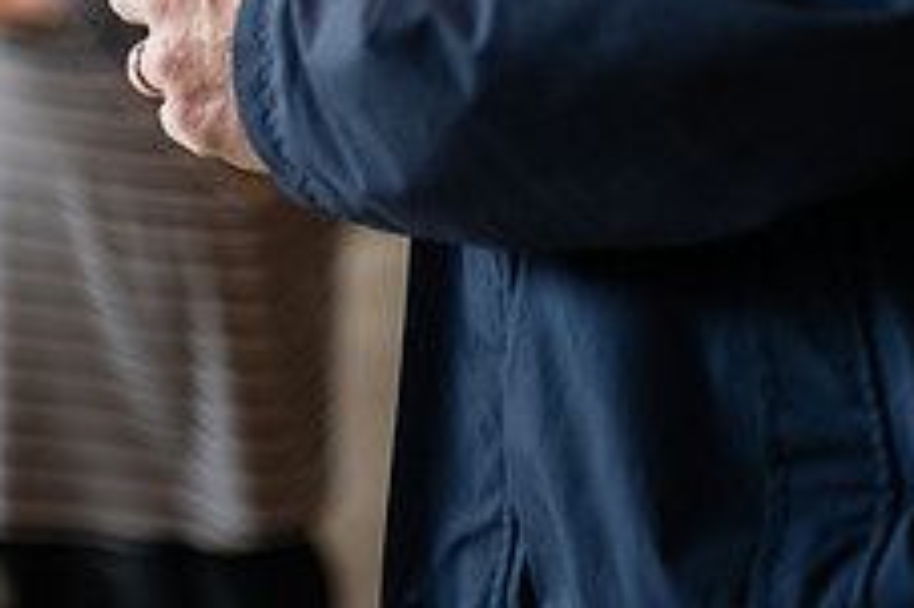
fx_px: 4541
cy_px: -159
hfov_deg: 11.5
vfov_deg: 7.6
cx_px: 221
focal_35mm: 179
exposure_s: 1/200
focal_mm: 70
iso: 1600
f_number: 2.8
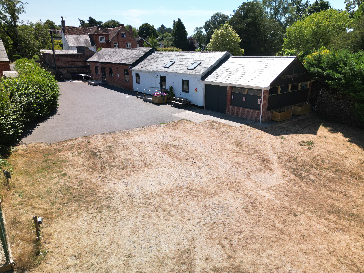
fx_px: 252
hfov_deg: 71.6
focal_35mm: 24
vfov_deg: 56.8
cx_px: 182
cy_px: 136
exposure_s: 1/160
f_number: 1.7
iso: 100
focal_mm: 6.72
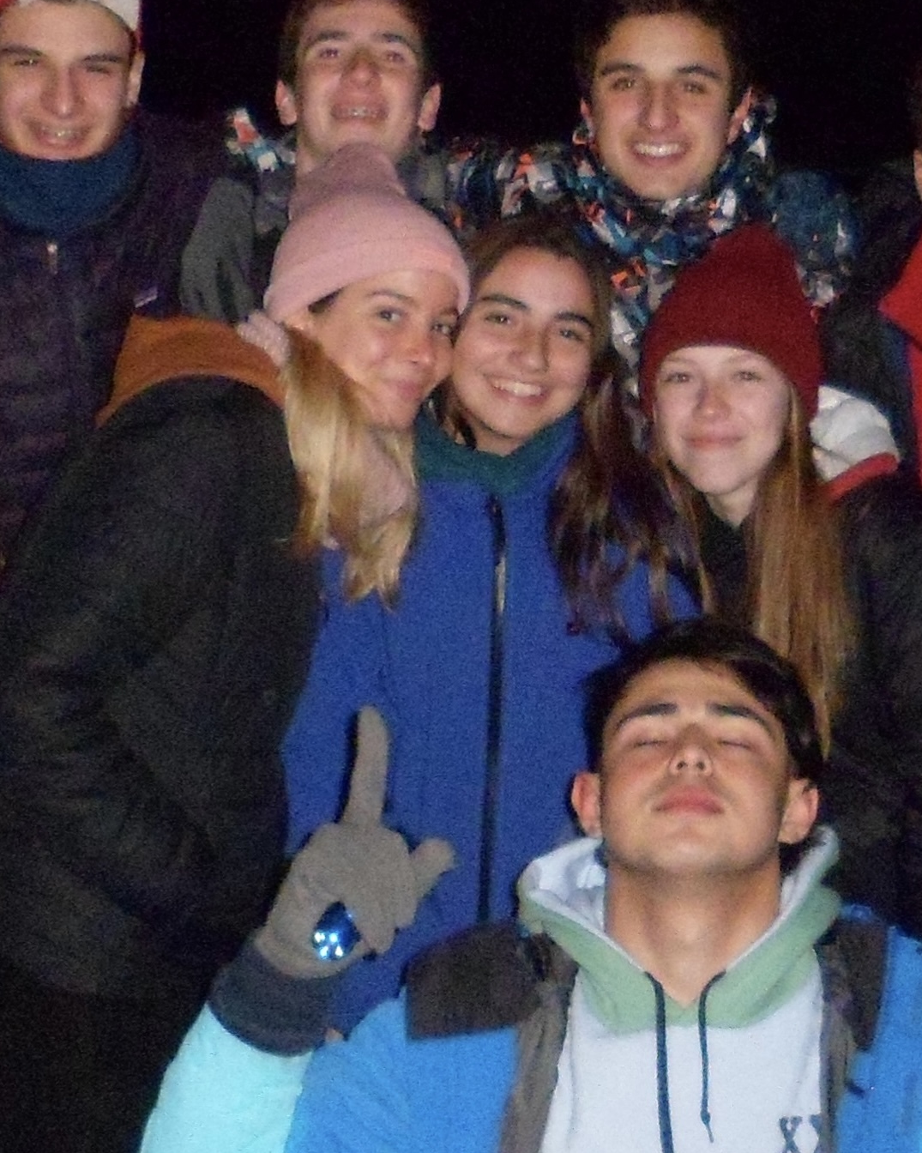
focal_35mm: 61
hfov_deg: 24.8
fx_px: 2081
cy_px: 681
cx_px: 655
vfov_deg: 30.9
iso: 480
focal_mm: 4.9
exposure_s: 1/45
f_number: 3.3
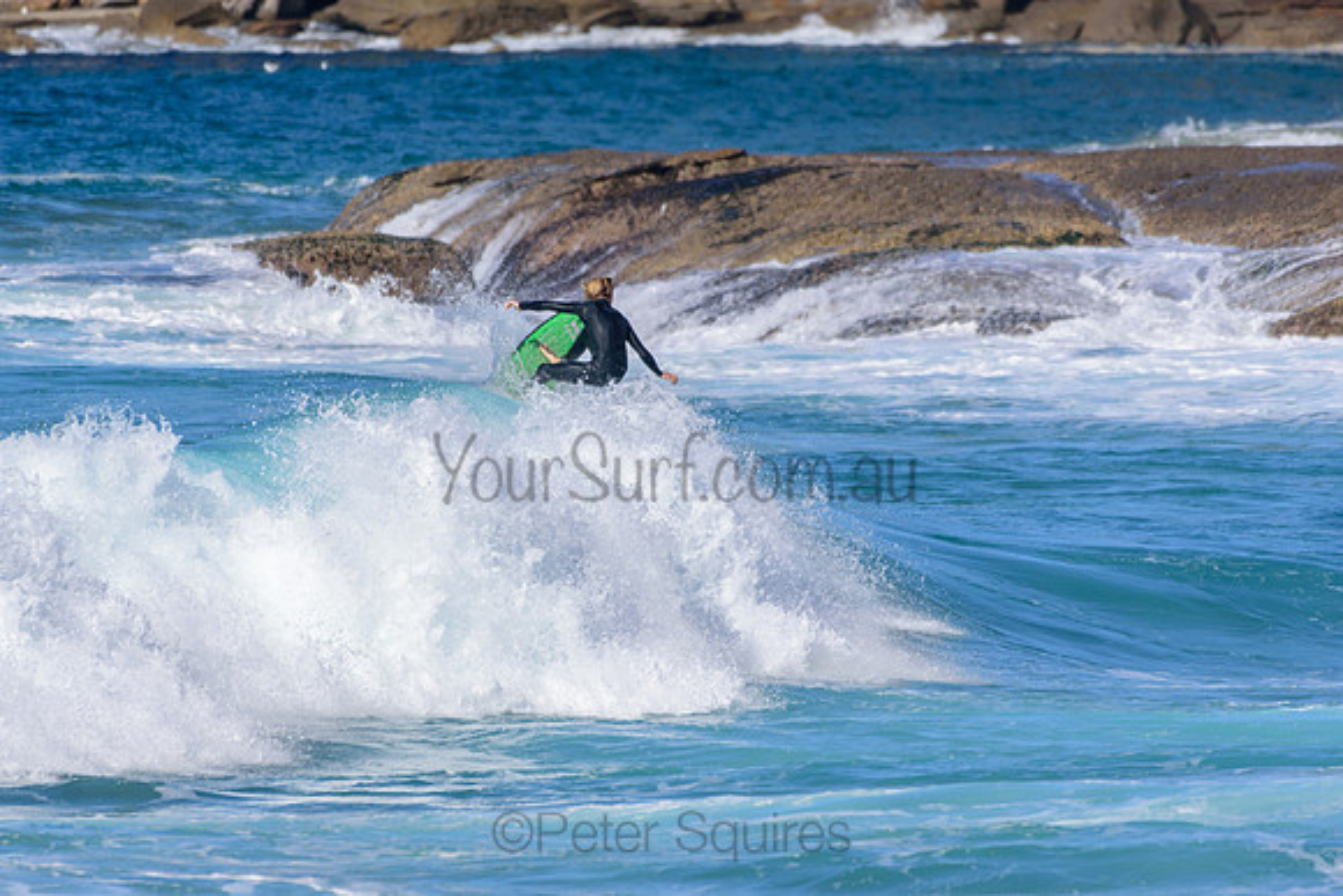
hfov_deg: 2.7
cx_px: 672
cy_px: 448
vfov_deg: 1.8
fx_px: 27984
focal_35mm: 750
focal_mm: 500
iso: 220
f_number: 5.6
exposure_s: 1/2000
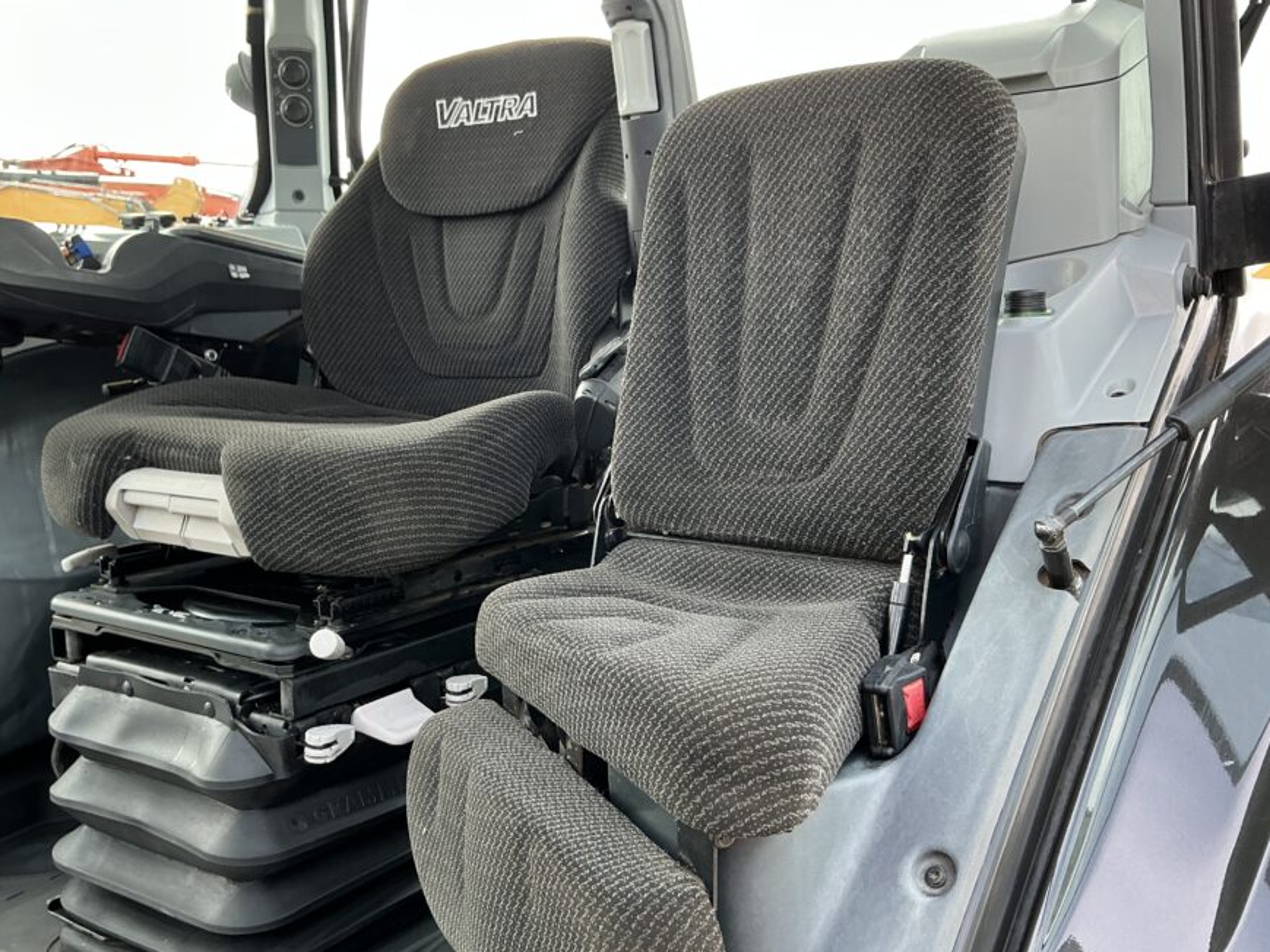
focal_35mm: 33
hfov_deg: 55.3
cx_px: 582
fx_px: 1211
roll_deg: -1.6
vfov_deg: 42.9
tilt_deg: -7.9
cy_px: 514
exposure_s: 1/122
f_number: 1.8
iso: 32
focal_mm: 3
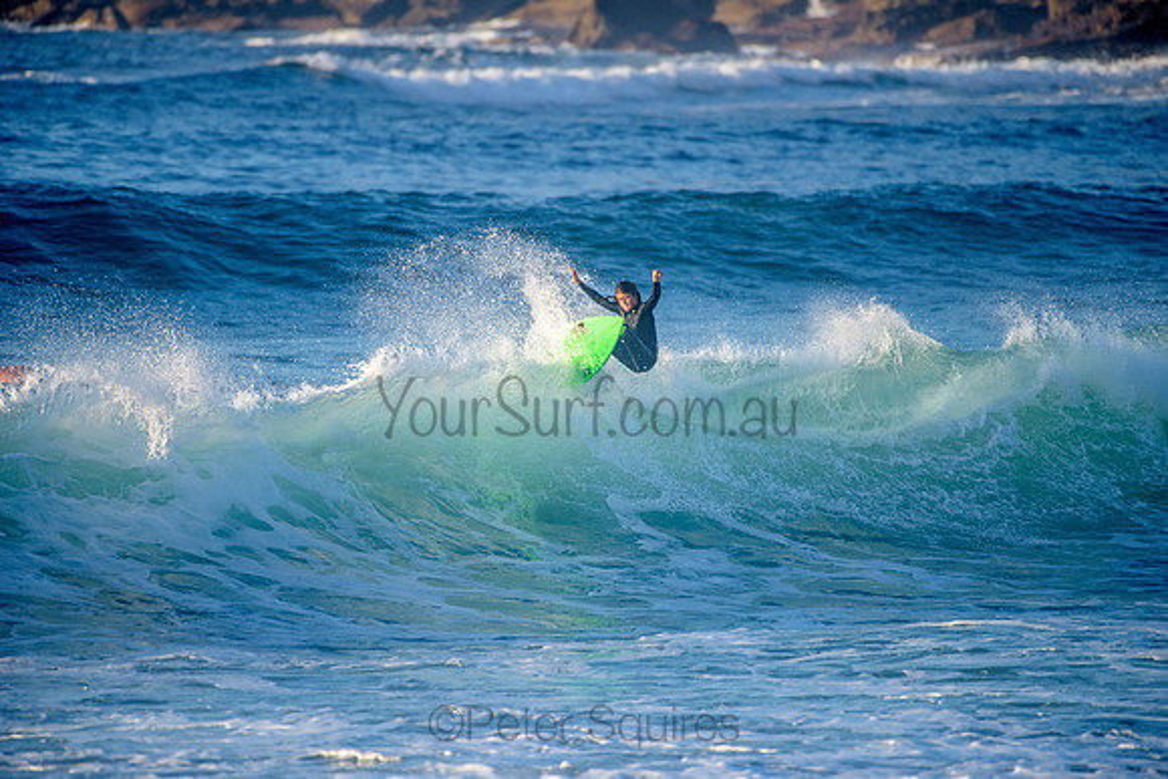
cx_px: 584
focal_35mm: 500
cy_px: 390
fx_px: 16225
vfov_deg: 2.8
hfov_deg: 4.1
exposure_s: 1/2000
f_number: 5.6
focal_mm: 500
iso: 500
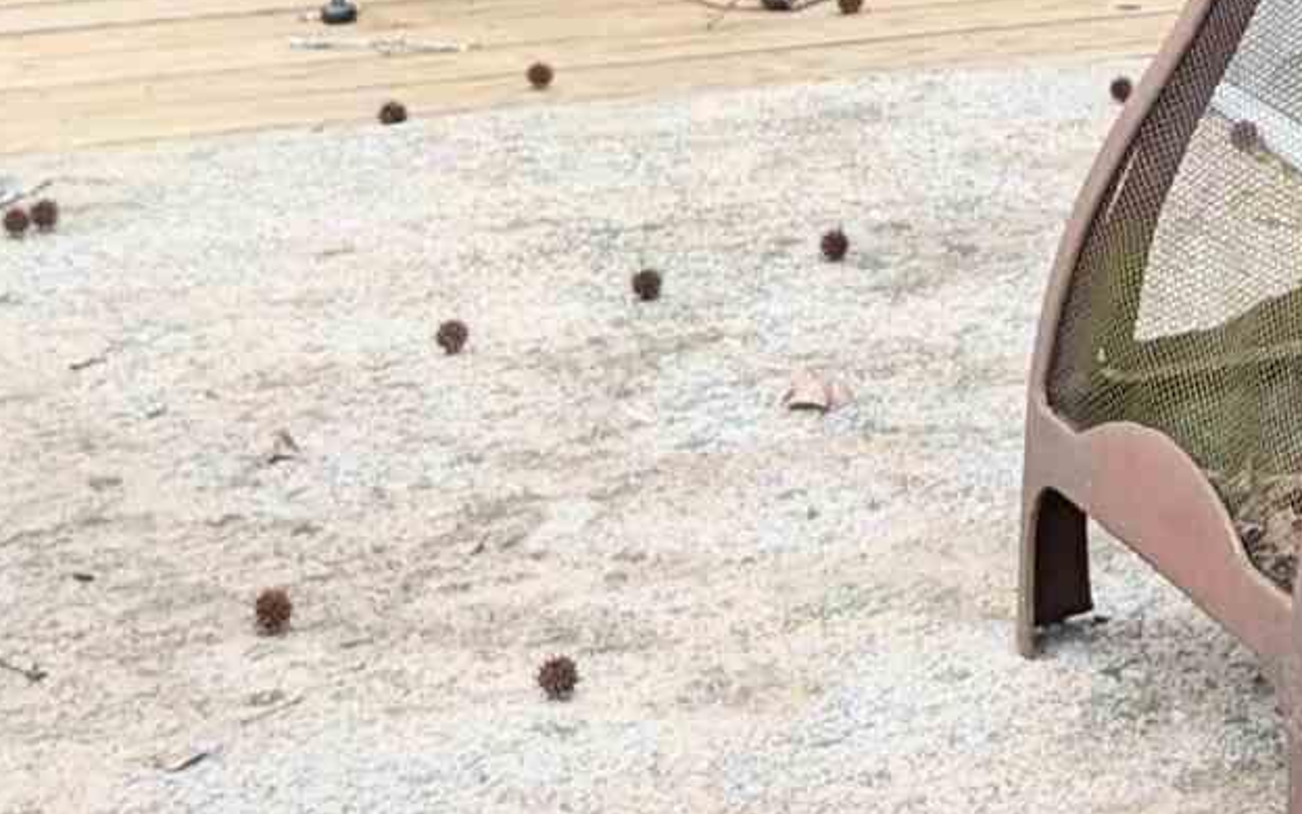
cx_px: 1980
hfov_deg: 15.4
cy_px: -683
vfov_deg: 9.9
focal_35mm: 125
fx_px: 4435
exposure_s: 1/202
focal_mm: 6.9
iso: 20
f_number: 1.68
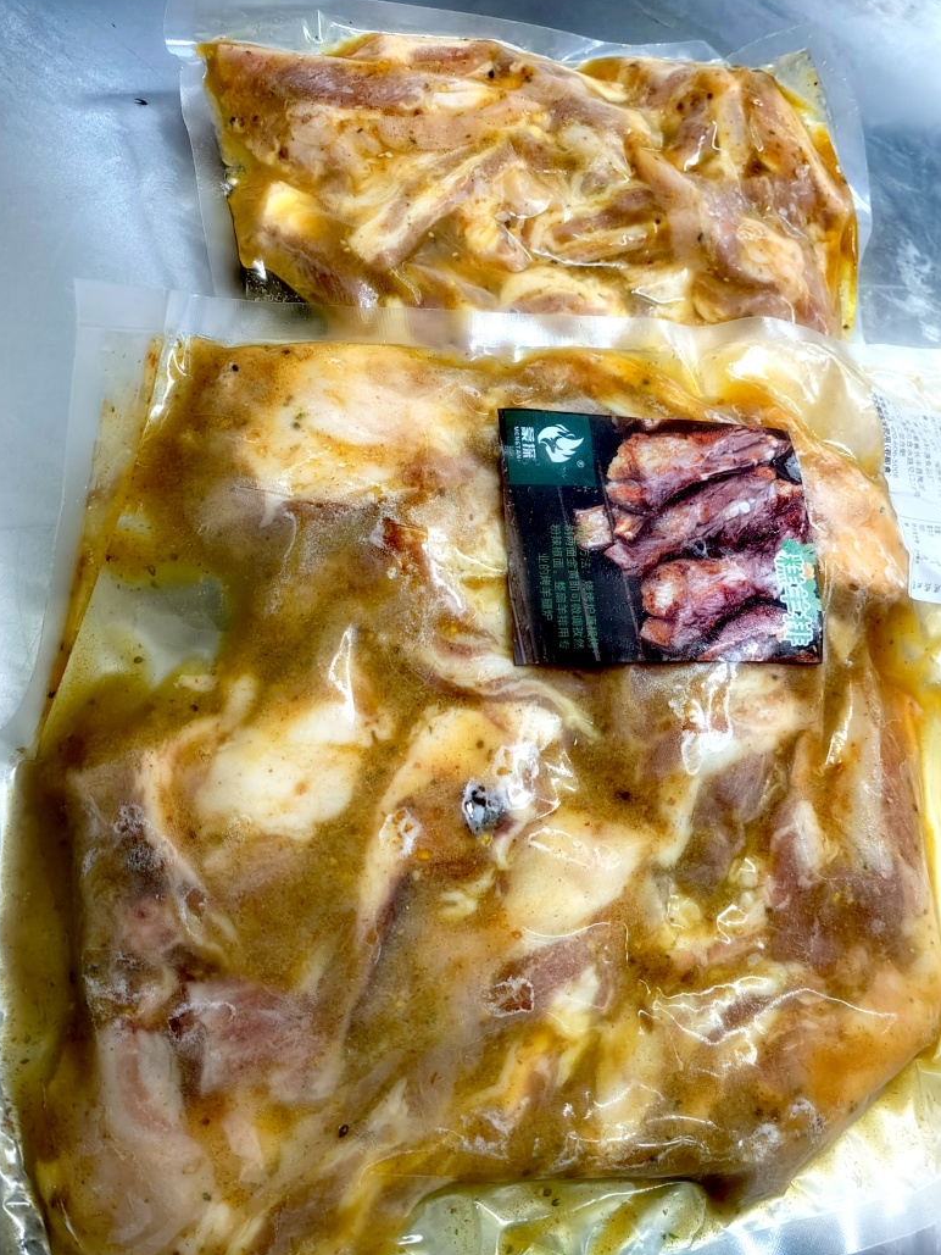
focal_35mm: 28
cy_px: 640
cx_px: 475
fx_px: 1015
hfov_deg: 49.8
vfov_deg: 63.4
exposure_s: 1/100
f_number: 1.8
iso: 160
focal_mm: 5.54
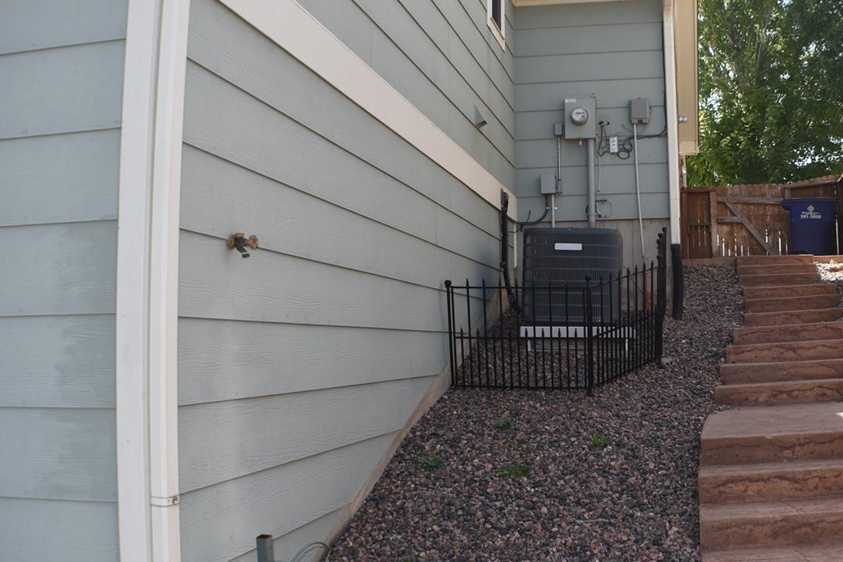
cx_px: 590
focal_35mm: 54
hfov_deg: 36.5
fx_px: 1257
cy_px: 304
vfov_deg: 25.2
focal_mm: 25
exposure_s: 1/160
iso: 100
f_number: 6.3
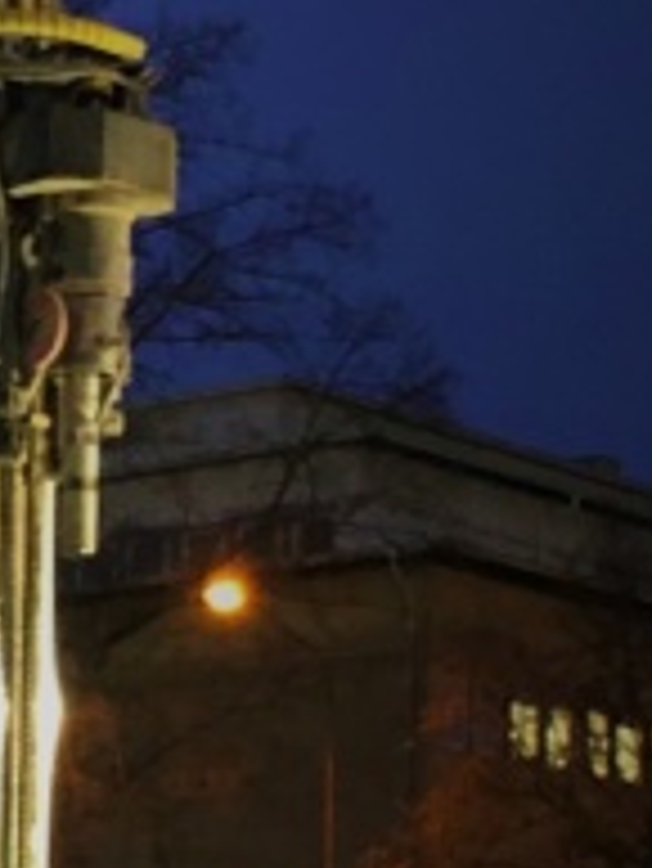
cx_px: -940
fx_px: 3888
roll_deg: -2.0
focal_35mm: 155
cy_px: 1097
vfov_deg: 12.4
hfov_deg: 8.7
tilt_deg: +3.1
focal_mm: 3.99
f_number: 1.8
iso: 100
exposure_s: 1/4
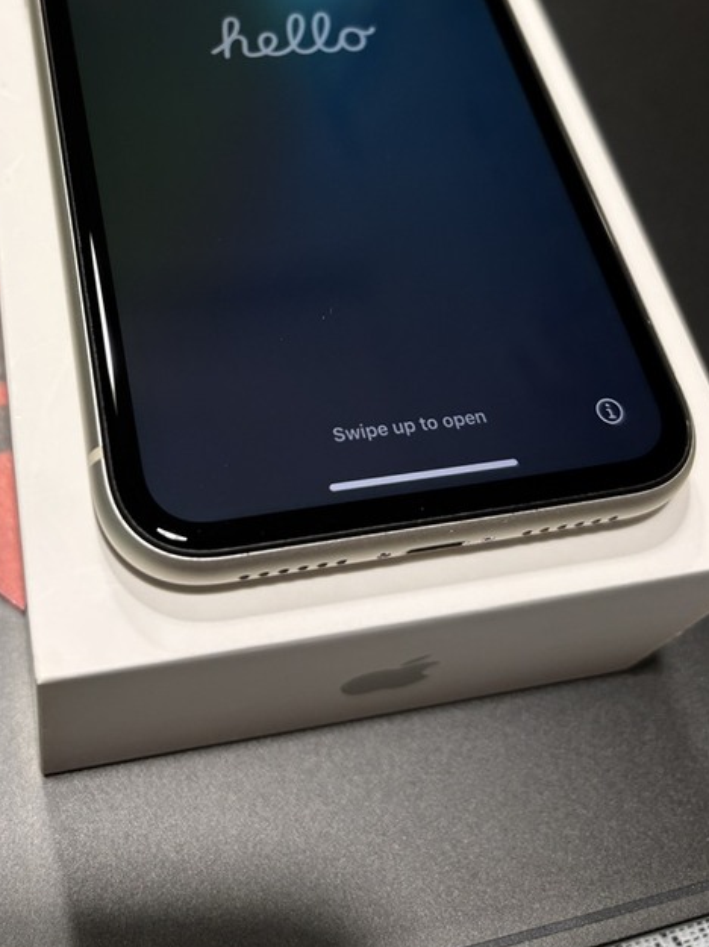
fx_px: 1093
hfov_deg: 35.7
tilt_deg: -53.5
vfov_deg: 45.2
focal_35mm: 40
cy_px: 237
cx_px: 255
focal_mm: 5.96
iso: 64
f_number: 1.6
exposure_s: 1/75
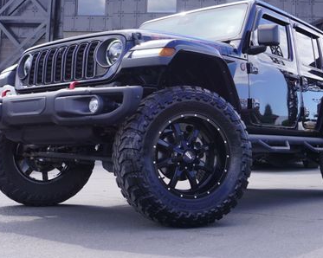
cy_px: 80
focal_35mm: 51
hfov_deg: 36.7
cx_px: 186
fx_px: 485
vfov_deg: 29.5
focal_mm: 21
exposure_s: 1/80
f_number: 5.6
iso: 100
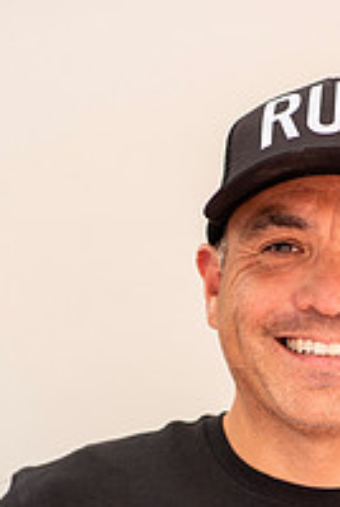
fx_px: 2696
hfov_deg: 7.2
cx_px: 289
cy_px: 540
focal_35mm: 191
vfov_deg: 10.6
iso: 200
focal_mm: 85
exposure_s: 1/200
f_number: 3.2
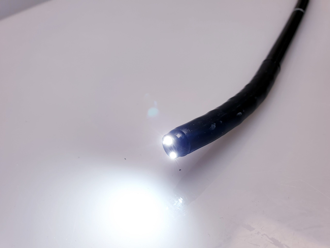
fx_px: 248
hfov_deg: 67.3
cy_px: 124
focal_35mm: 26
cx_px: 165
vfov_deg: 53.1
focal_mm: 4.3
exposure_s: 1/100
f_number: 2.4
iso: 50
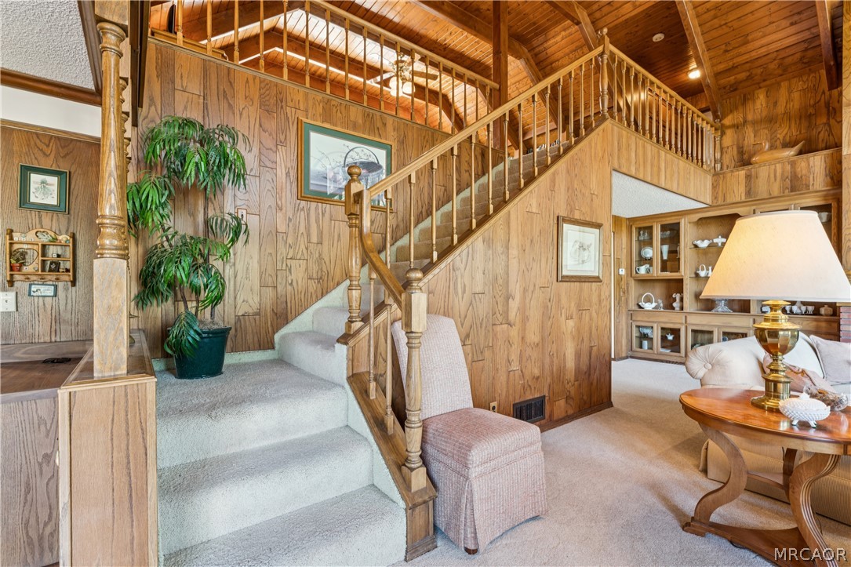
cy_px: 284
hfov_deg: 96.0
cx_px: 426
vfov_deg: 73.0
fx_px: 383
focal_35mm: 16
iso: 100
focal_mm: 16.2
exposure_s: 1.6
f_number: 13
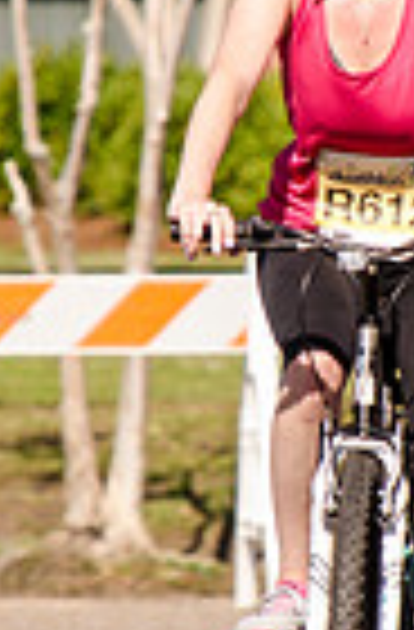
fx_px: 22736
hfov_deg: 1.0
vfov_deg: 1.6
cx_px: 369
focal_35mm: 1305
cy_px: 302
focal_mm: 270
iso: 640
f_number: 6.3
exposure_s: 1/2000
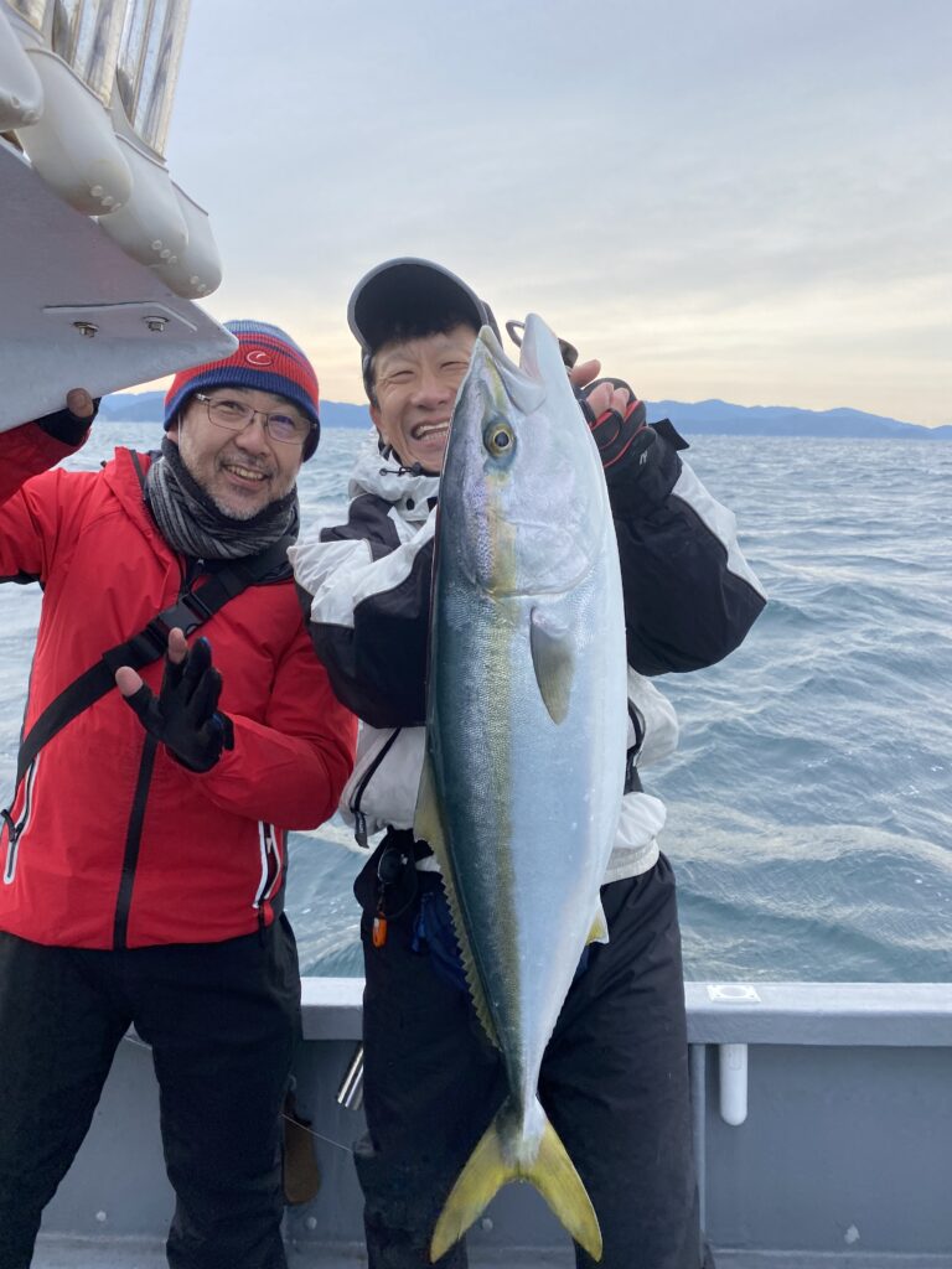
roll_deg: -0.8
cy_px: 634
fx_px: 953
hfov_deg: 53.1
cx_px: 476
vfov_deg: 67.3
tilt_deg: -12.8
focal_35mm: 26
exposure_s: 1/973
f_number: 1.8
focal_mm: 4.25
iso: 32
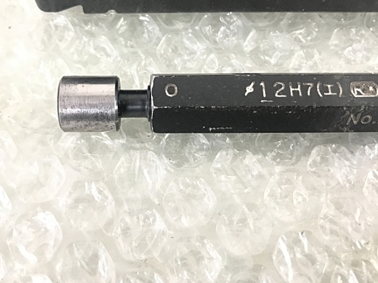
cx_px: 149
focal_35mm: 36
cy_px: 112
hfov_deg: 51.0
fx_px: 393
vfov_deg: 39.4
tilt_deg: -66.6
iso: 40
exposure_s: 1/30
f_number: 1.8
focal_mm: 3.99
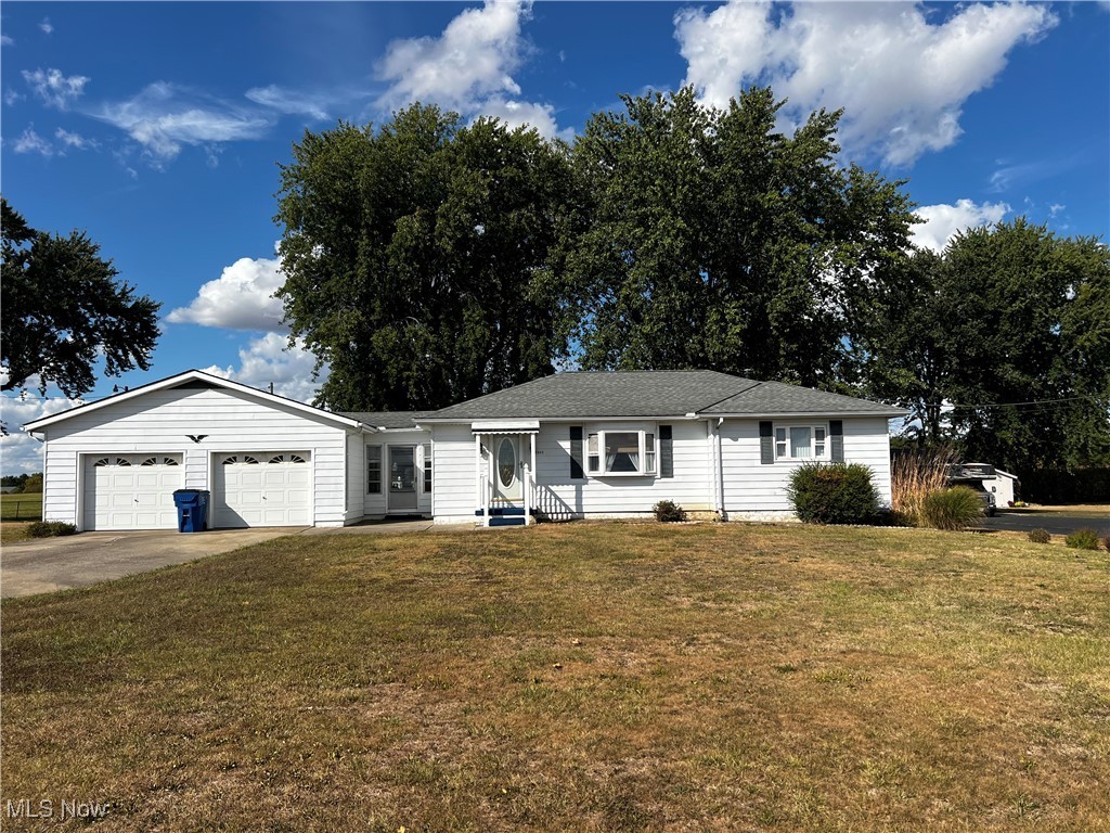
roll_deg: +0.9
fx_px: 834
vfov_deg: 53.1
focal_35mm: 26
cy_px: 416
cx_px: 555
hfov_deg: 67.3
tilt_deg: +4.6
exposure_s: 1/5587
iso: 50
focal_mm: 5.7
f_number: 1.5
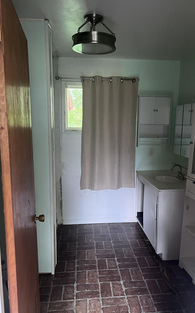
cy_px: 169
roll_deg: -0.7
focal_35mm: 31
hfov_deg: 40.5
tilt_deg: -8.9
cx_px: 108
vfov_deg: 61.2
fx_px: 264
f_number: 1.6
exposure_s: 1/56
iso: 500
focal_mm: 5.1
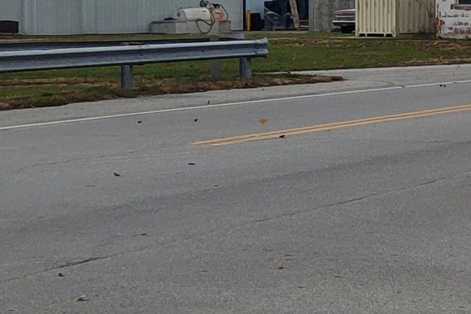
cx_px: 798
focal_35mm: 149
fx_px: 1949
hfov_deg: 12.7
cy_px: -8
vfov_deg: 9.1
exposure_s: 1/2447
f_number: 1.79
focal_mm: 4.71
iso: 112
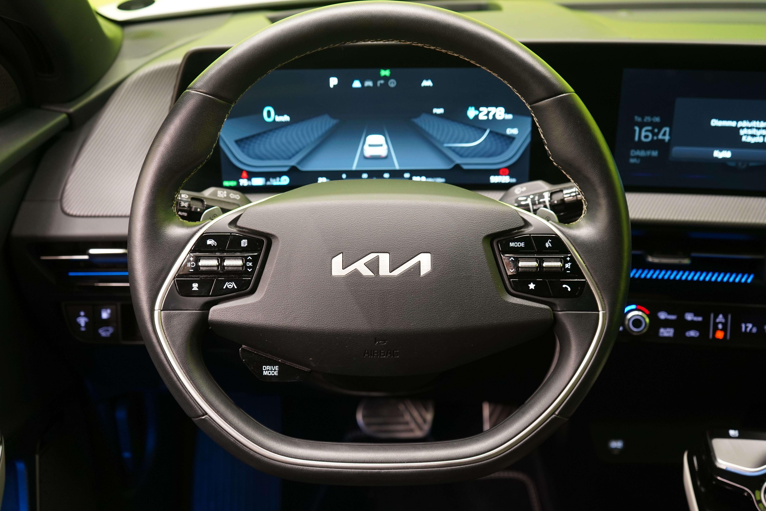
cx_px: 383
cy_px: 256
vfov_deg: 33.4
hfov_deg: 48.5
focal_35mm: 40
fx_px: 851
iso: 1250
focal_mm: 40
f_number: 4.5
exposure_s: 1/20
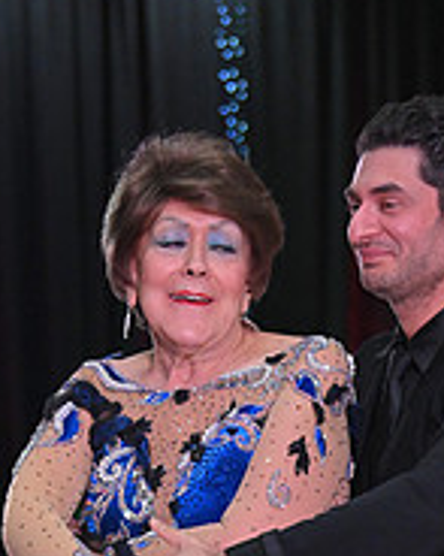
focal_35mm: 272
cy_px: 734
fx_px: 4472
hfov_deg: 5.7
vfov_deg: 7.0
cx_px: 270
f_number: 5
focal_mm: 92
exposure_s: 1/400
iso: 2500
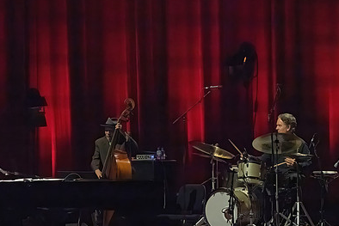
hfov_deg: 11.7
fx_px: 1648
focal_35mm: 175
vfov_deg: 7.9
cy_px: 126
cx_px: 108
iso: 25600
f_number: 9
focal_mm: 119
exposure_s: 1/320
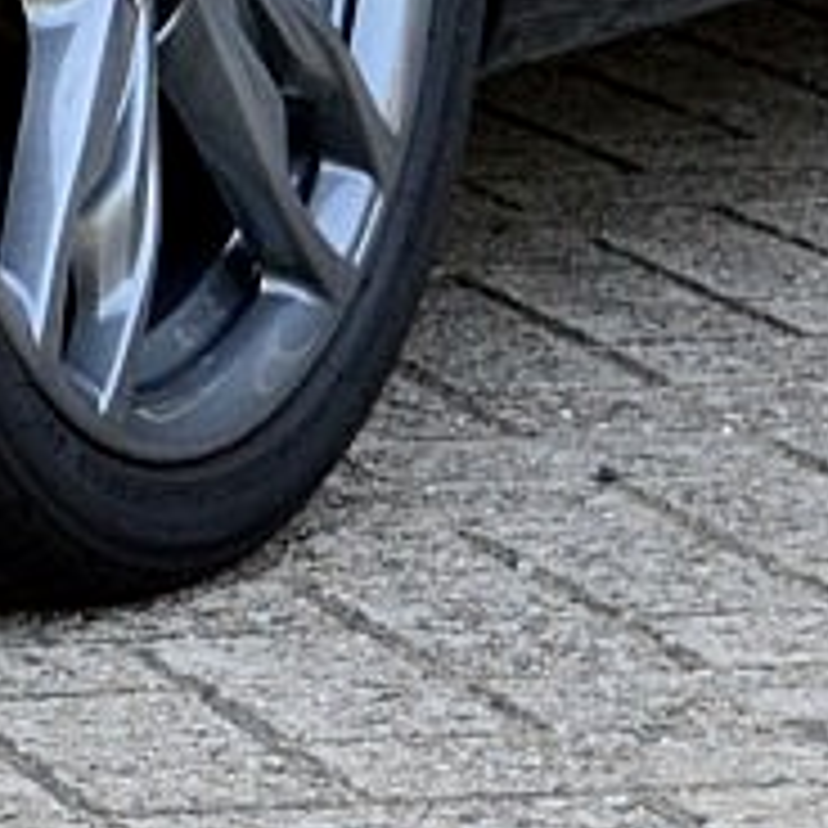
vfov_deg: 5.0
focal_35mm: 337
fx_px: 9120
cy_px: -1287
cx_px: -1044
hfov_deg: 5.1
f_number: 9
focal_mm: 30
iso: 400
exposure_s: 1/100
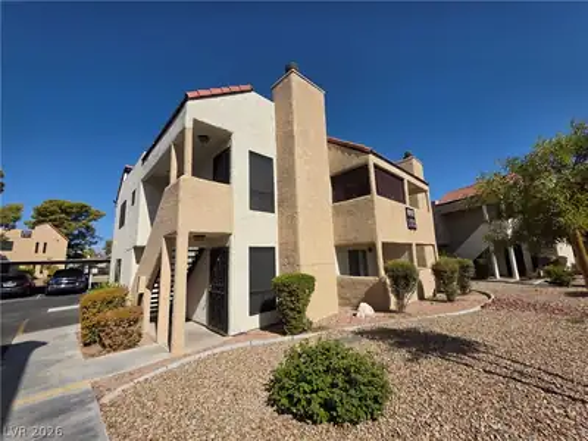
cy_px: 220
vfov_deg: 89.9
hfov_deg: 106.2
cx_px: 294
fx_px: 221
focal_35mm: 13
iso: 40
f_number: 1.9
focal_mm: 2.2
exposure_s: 1/3697
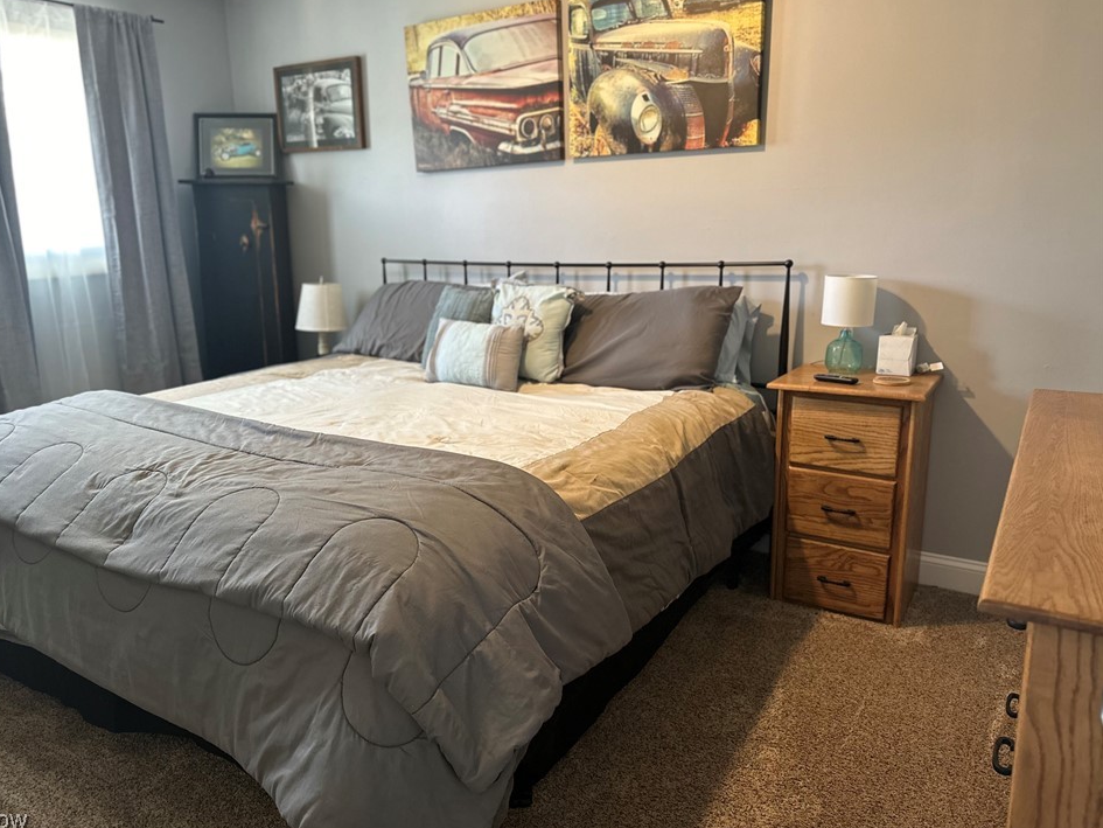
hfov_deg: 67.2
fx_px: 829
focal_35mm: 26
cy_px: 397
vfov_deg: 53.1
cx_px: 510
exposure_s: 1/60
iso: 200
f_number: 1.78
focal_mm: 6.86
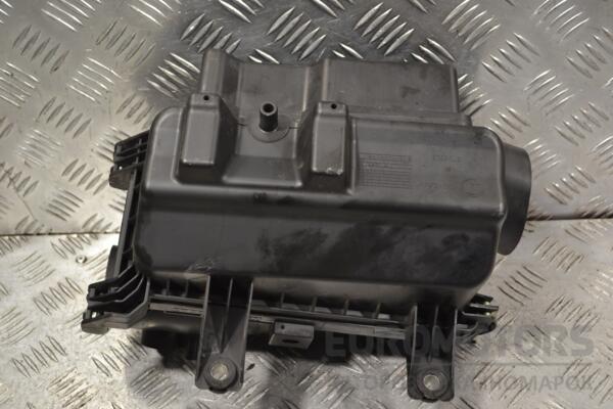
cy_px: 204
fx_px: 817
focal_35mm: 48
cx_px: 306
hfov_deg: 41.1
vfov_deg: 28.1
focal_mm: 32
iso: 400
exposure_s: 1/80
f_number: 4.8
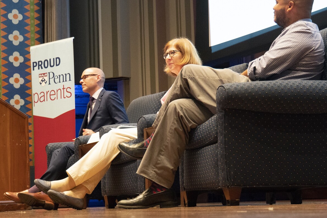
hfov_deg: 22.6
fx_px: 817
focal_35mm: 90
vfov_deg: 15.2
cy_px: 110
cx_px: 167
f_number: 5.6
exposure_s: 1/50
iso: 6400
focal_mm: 49.2
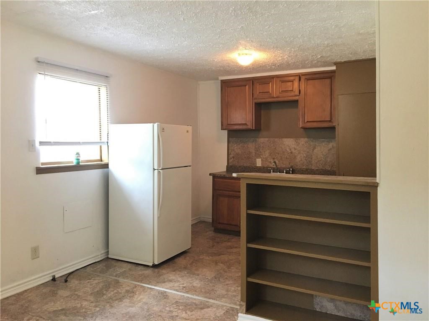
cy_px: 160
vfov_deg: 48.2
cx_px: 214
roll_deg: -0.5
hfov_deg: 61.7
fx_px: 359
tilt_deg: -2.7
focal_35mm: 29
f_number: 2.2
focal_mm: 4.15
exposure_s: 1/30
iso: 200
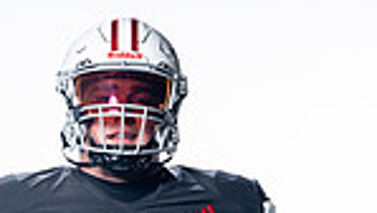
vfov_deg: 4.3
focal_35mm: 279
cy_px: 517
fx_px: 2791
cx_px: 91
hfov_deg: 7.7
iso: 100
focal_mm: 88
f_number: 5.6
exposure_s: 1/250
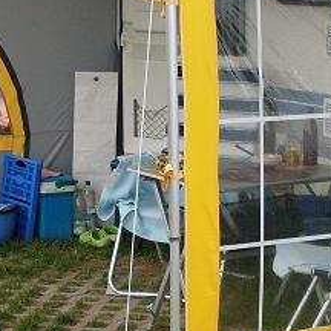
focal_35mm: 127
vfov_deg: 13.7
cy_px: 205
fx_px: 1374
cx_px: 155
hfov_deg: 13.7
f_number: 2.8
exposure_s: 1/90
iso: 100
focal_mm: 6.3
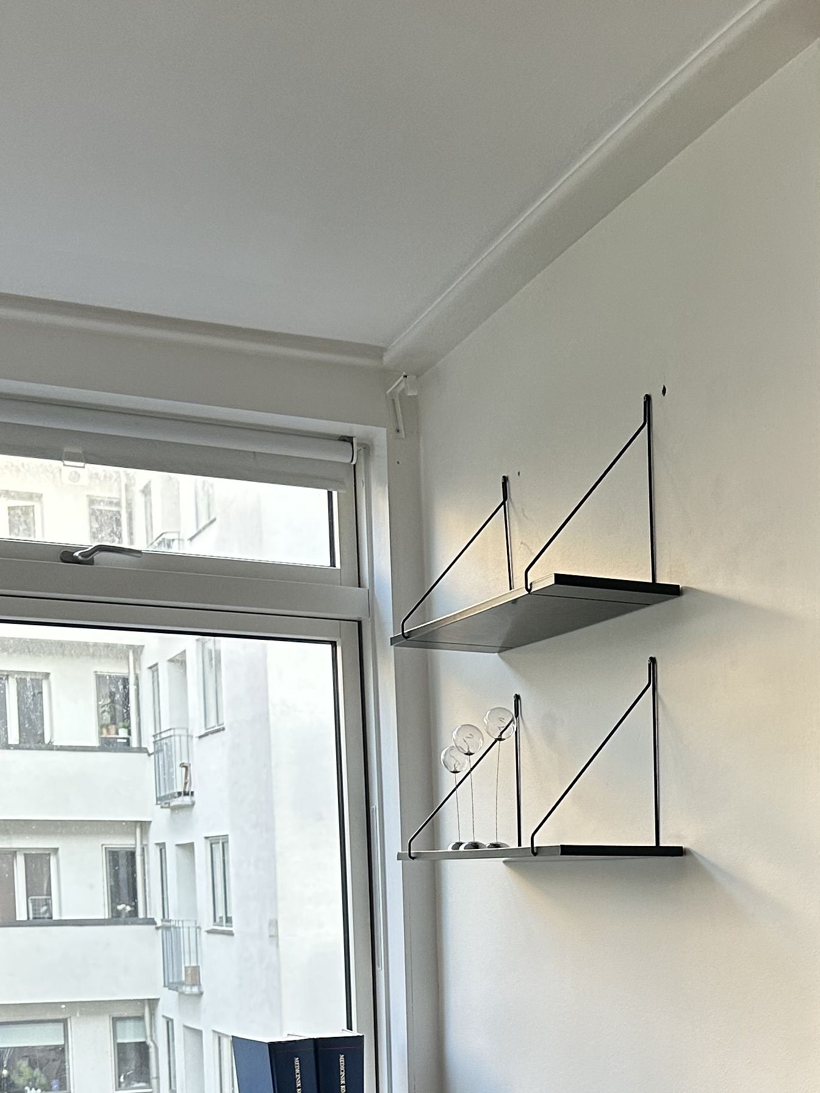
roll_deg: +0.0
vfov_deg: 33.3
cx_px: 839
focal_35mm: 54
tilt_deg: -5.4
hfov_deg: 25.6
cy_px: 1020
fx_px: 1706
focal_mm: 6.86
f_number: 1.78
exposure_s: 1/121
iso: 200
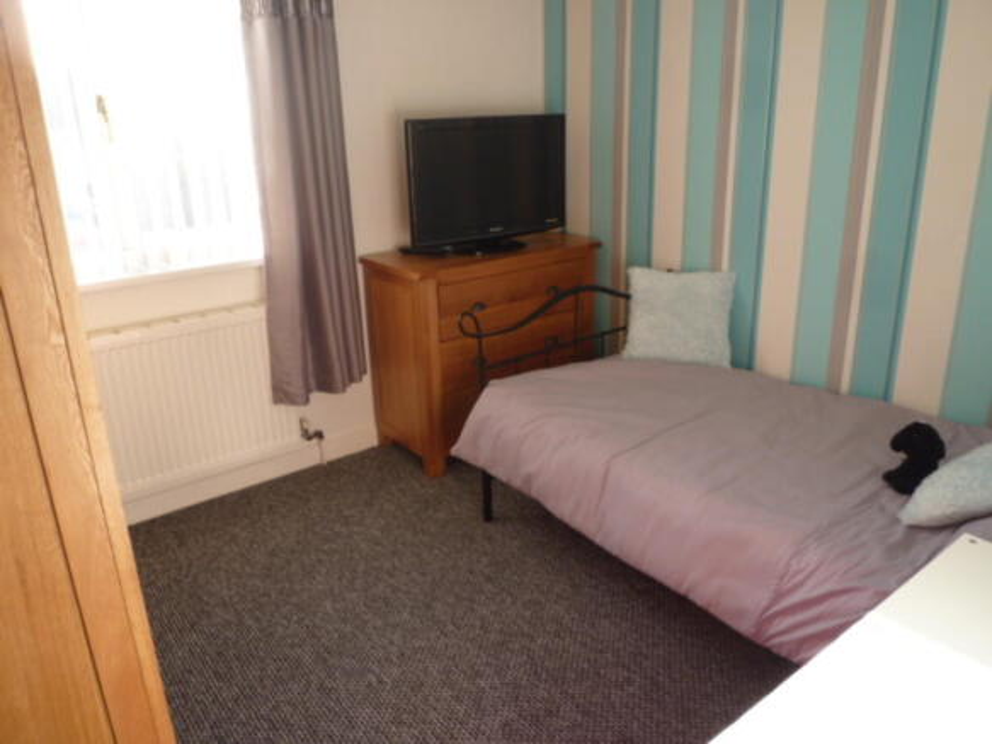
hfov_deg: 69.4
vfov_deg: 54.9
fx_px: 716
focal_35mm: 25
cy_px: 372
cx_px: 496
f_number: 2.8
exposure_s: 1/40
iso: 80
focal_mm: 4.5
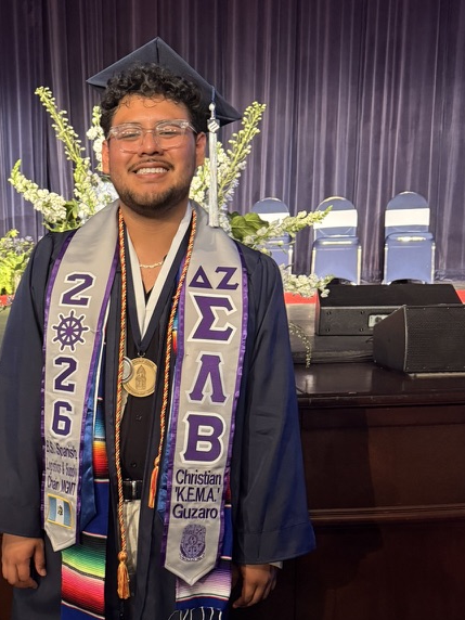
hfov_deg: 33.0
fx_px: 770
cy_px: 425
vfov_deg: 43.1
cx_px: 117
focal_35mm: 43
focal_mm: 6.76
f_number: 1.78
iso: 640
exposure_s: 1/40
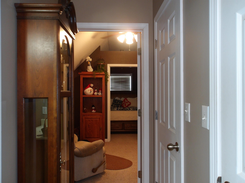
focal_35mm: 27
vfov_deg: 51.4
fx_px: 191
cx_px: 122
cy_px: 92
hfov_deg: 65.3
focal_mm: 4.9
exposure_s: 1/15
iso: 200
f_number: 3
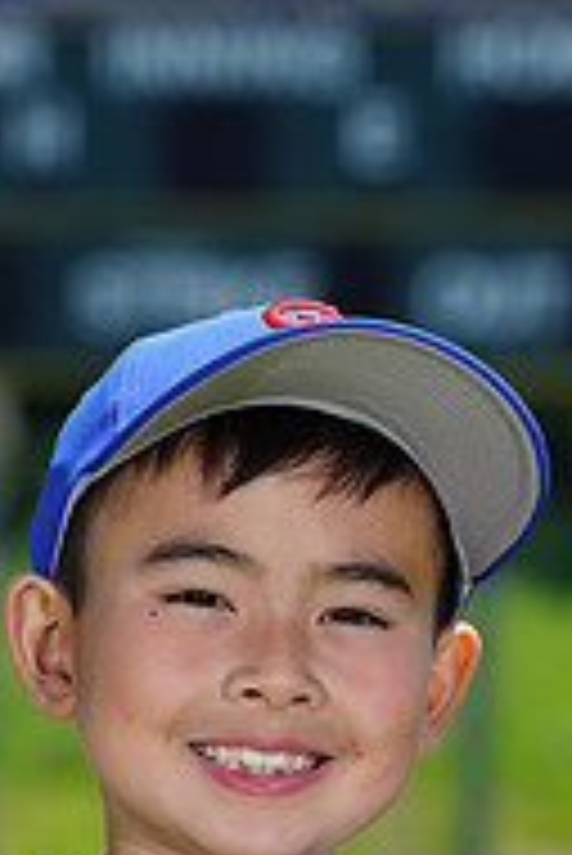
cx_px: 146
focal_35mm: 605
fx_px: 14392
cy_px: 932
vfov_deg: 3.4
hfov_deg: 2.3
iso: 100
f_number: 8
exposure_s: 1/250
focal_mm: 198
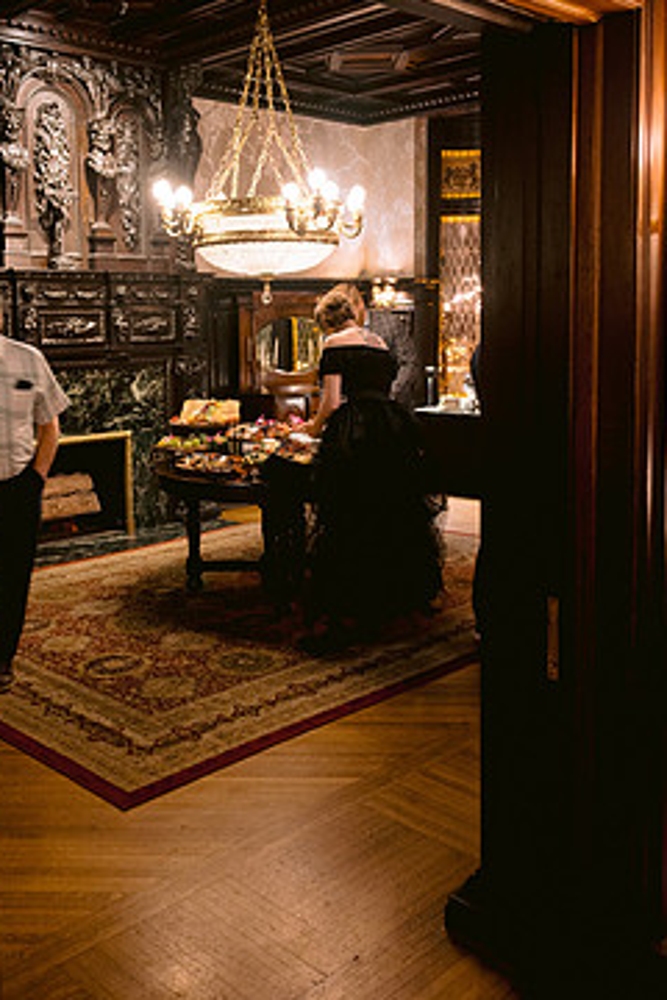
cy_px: 383
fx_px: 973
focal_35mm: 35
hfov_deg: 37.7
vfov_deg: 53.9
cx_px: 264
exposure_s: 1/6
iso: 800
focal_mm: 28
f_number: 2.8
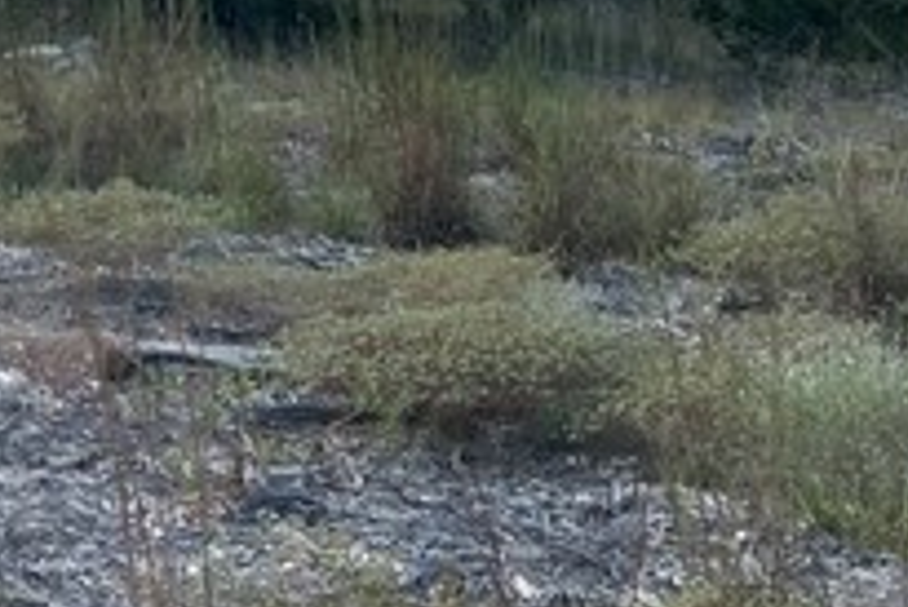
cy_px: -301
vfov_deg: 9.9
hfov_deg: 14.9
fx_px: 3407
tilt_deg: +0.5
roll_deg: +4.0
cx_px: -27
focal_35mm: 135
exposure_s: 1/3571
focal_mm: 5.7
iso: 50
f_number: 1.5
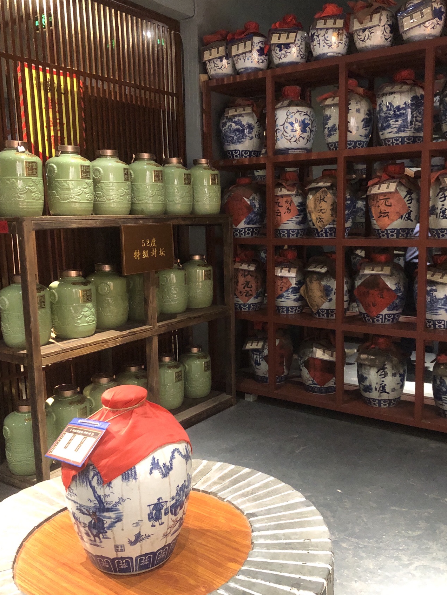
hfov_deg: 42.9
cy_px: 307
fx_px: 568
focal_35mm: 33
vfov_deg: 55.3
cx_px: 248
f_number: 1.8
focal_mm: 4
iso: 80
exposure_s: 1/5
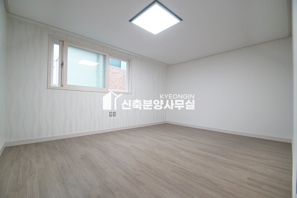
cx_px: 148
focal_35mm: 15
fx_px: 124
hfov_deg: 100.4
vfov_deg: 77.2
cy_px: 99
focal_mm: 10
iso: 800
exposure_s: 1/100
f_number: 3.5
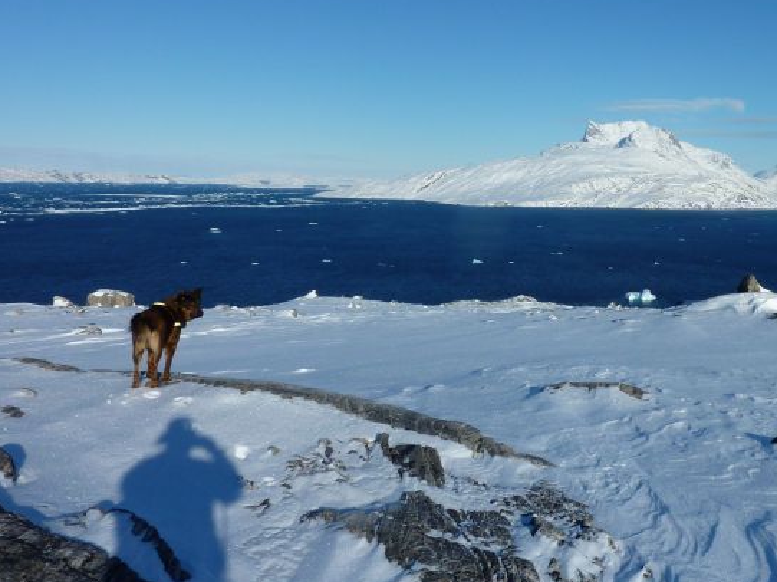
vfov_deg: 37.8
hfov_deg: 48.9
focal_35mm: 37
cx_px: 549
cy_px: 158
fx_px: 830
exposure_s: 1/800
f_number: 5.6
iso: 80
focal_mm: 4.1
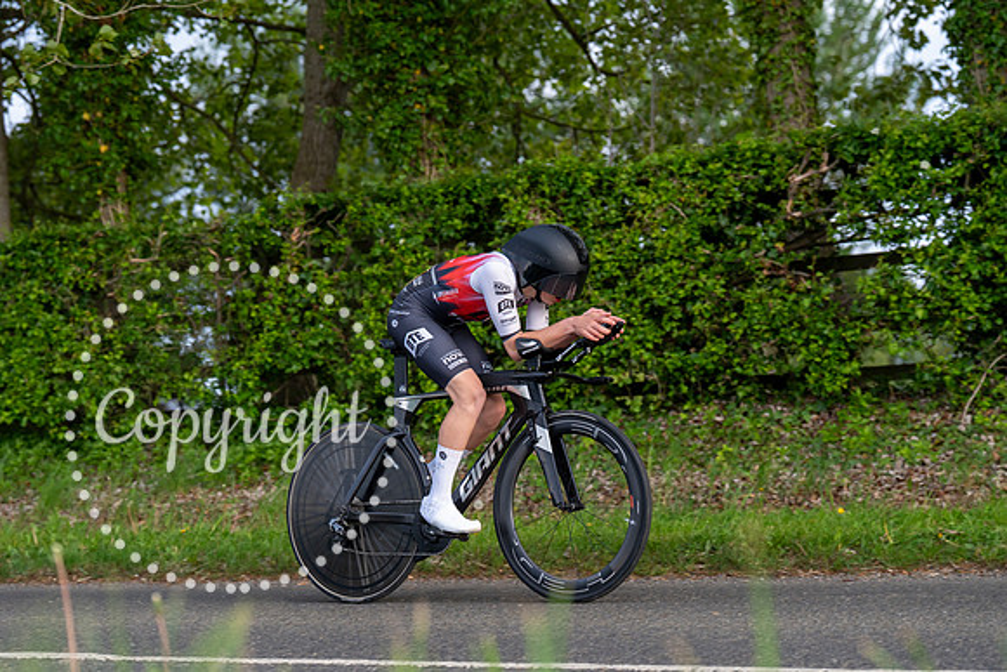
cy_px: 336
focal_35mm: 97
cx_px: 504
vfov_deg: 14.1
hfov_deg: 21.0
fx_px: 2714
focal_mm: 97
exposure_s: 1/800
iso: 1250
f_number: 4
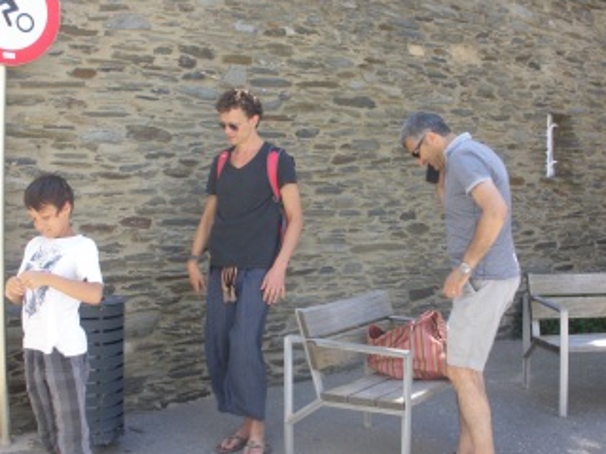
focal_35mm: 45
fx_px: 788
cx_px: 275
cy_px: 267
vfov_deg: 32.1
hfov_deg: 42.0
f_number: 3.5
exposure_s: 1/80
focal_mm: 6.3
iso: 64
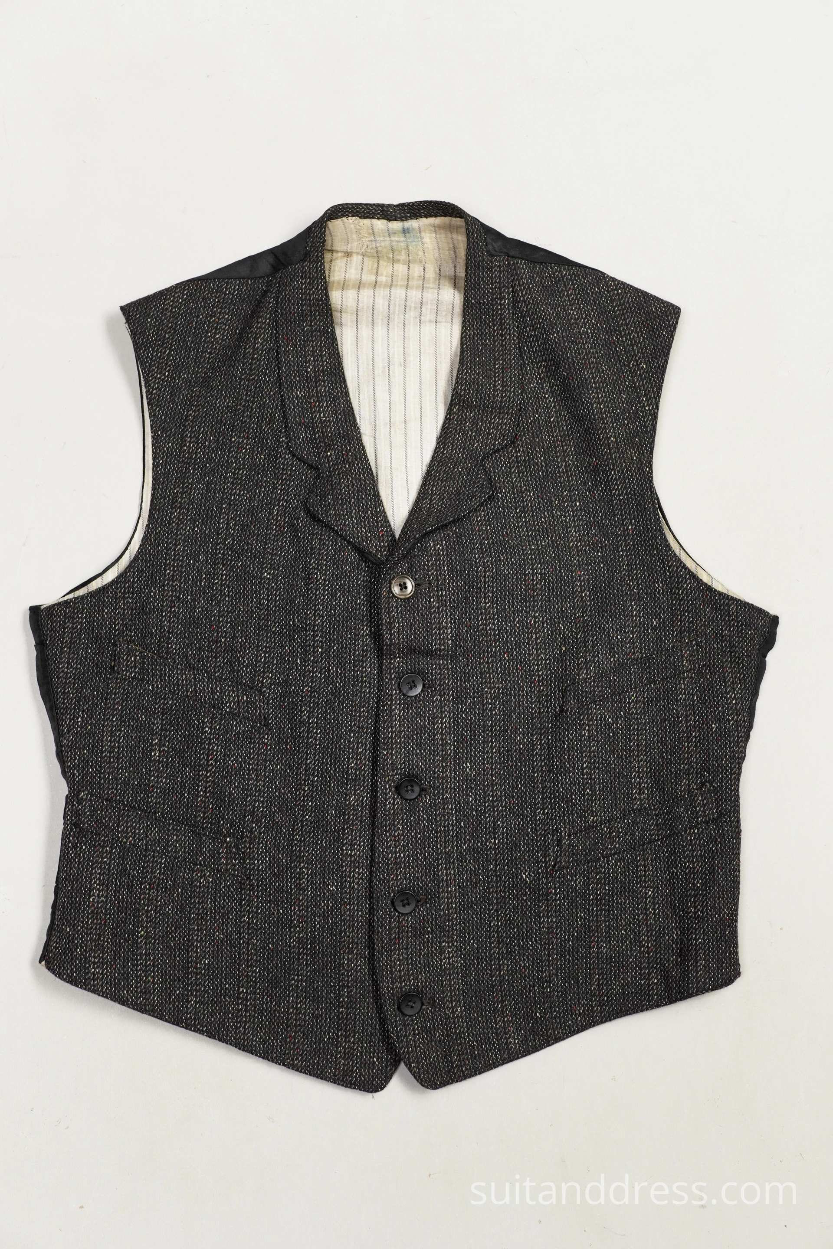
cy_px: 624
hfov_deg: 28.1
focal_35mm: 48
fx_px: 1666
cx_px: 416
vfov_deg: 41.1
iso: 400
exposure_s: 1/100
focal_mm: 32
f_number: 4
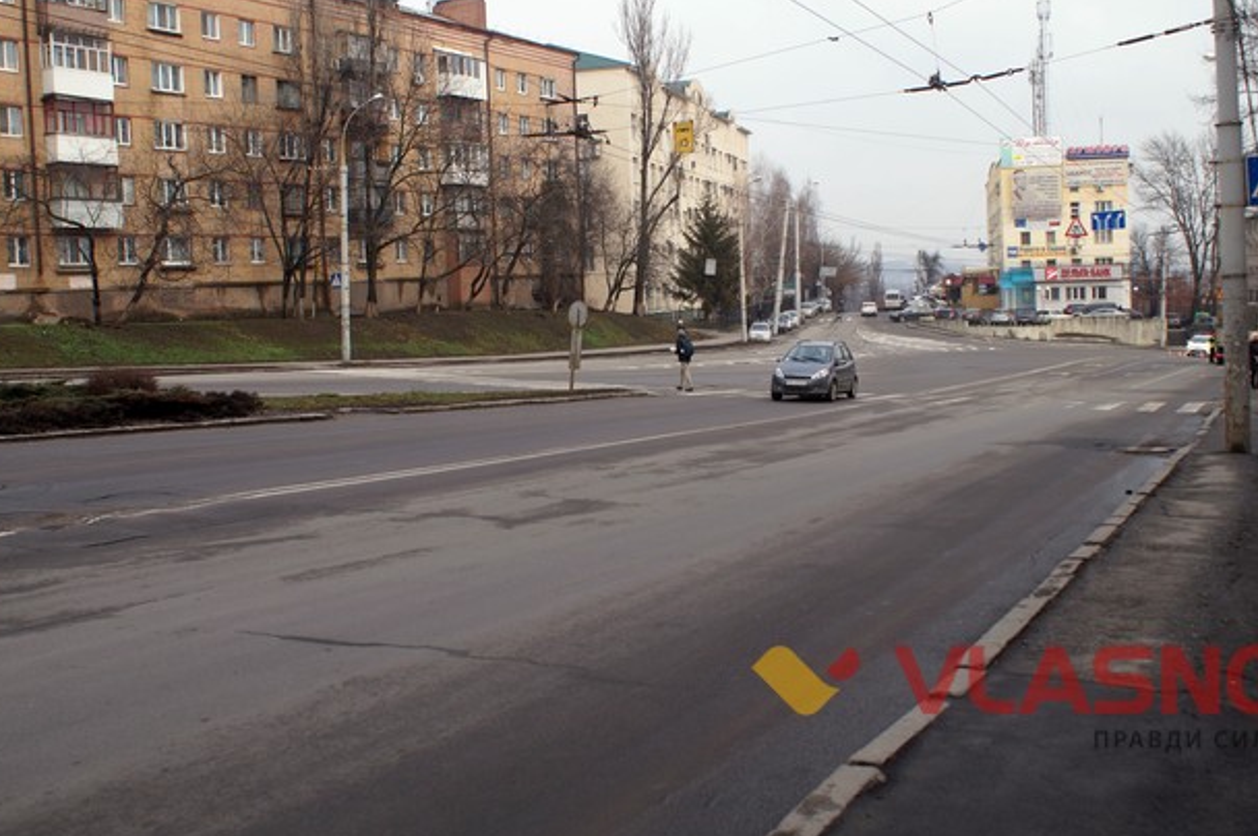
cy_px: 400
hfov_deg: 50.7
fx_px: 1326
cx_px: 627
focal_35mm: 38
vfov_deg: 35.0
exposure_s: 1/200
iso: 100
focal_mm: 22
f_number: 5
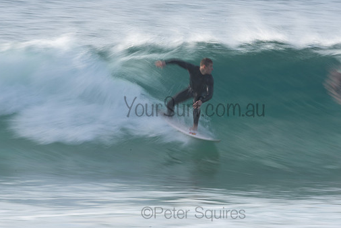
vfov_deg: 1.6
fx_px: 8141
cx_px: 193
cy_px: 101
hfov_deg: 2.4
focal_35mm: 859
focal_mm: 500
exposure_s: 1/20
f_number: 25
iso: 125
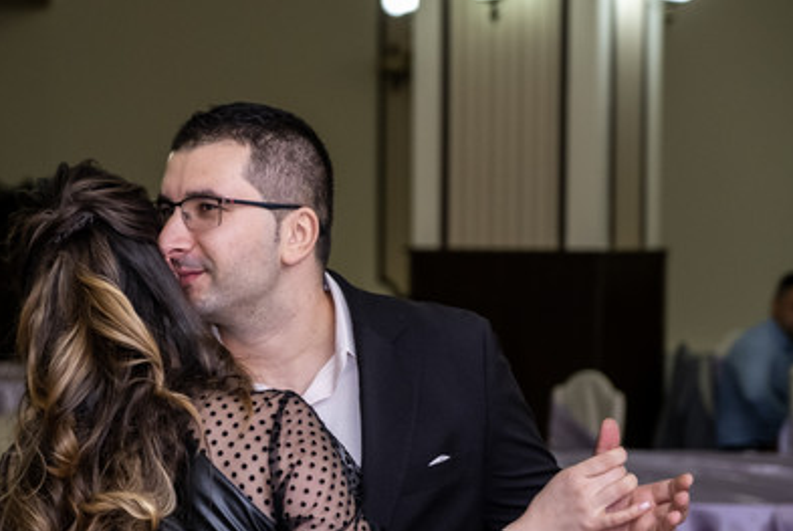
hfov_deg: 15.1
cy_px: 334
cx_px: 169
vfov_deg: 10.2
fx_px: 2977
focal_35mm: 135
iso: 1600
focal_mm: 55
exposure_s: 1/125
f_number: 2.8
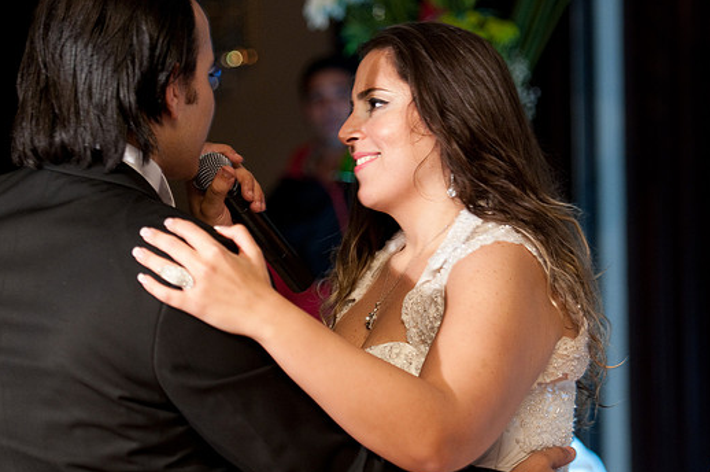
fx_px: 3309
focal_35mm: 168
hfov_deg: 12.2
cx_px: 369
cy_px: 237
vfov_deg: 8.2
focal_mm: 100
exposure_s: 1/60
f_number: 2.8
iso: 500
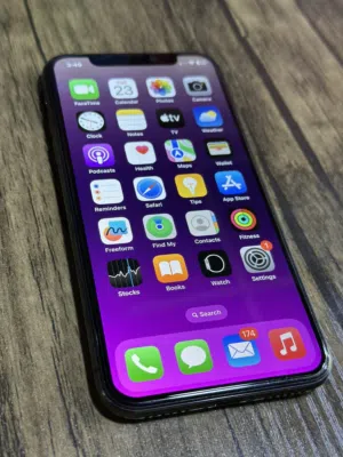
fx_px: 634
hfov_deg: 30.3
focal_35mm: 48
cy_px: 228
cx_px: 172
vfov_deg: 39.7
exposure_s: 1/60
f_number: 1.78
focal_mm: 6.86
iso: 250
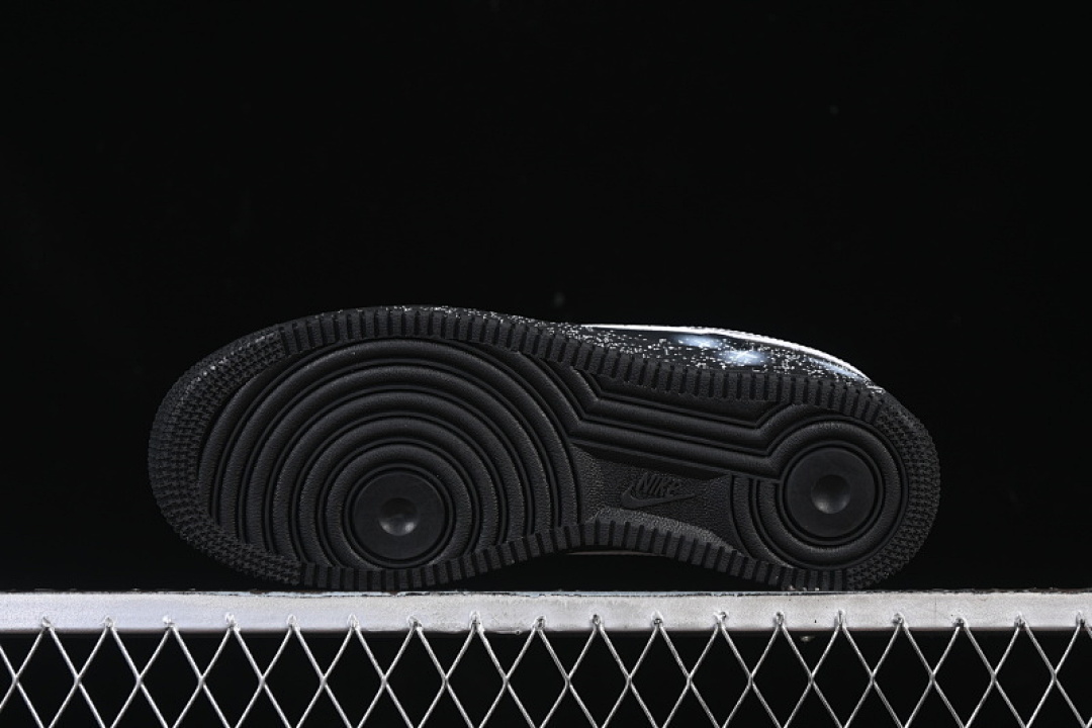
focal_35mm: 75
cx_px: 546
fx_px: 2275
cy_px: 364
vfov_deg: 18.2
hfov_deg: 27.0
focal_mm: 50
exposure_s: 1/60
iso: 160
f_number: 6.3
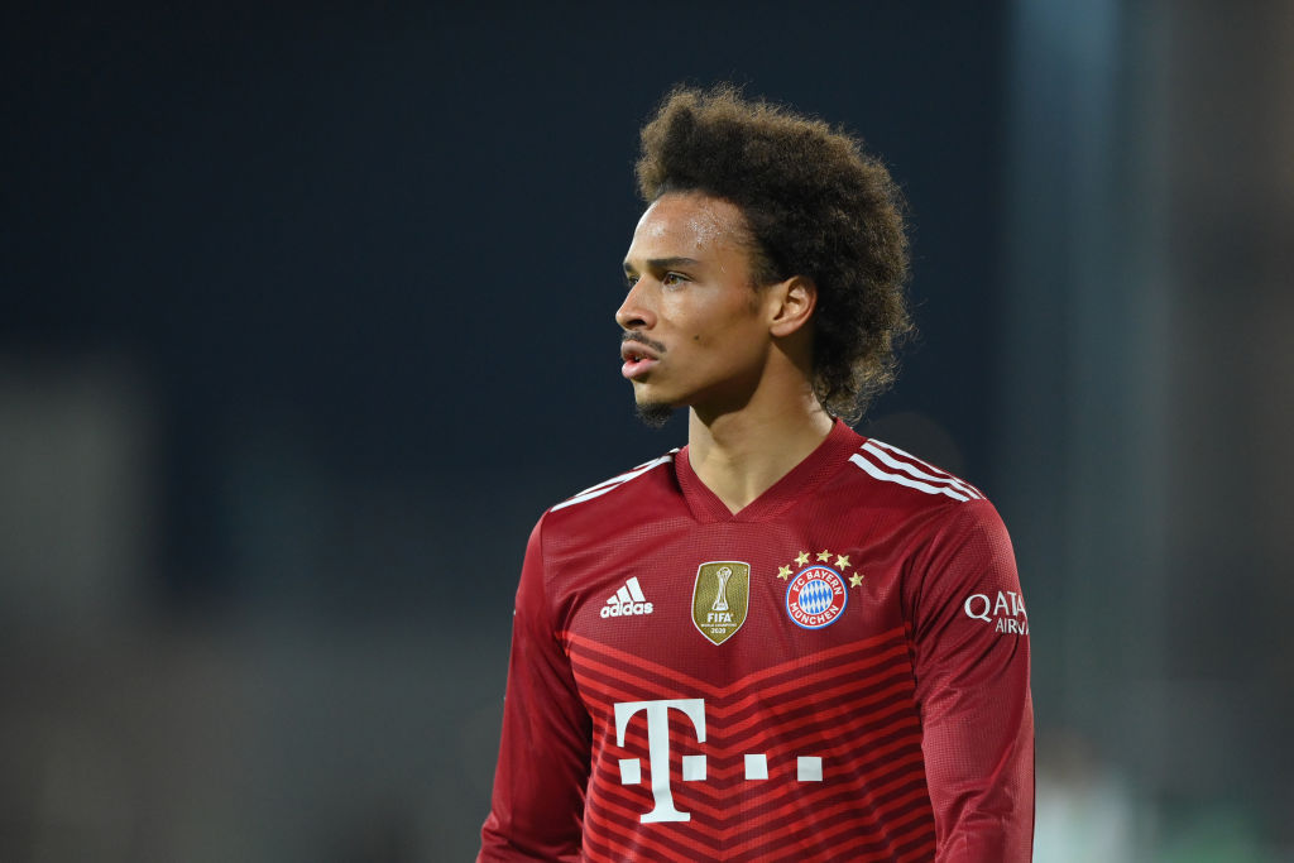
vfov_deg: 3.4
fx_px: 14379
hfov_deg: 5.2
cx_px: 647
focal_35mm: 400
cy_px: 432
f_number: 3.2
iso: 3200
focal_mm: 400
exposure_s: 1/2000
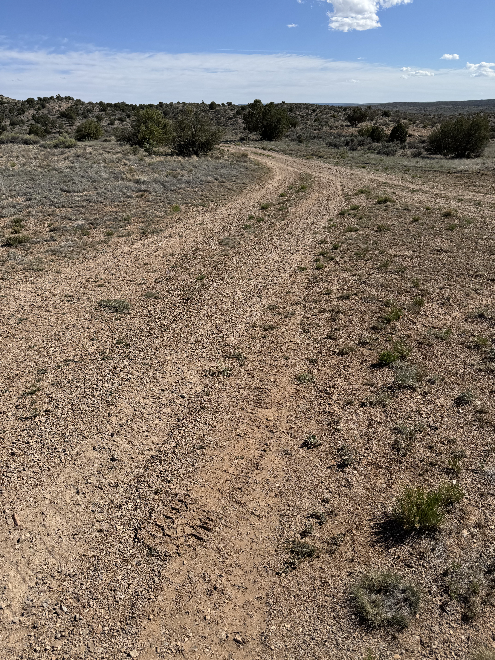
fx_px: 458
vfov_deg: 71.6
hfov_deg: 56.8
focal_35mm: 24
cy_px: 330
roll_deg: +2.4
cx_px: 248
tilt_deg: -21.8
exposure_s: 1/7092
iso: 80
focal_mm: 6.76
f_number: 1.78
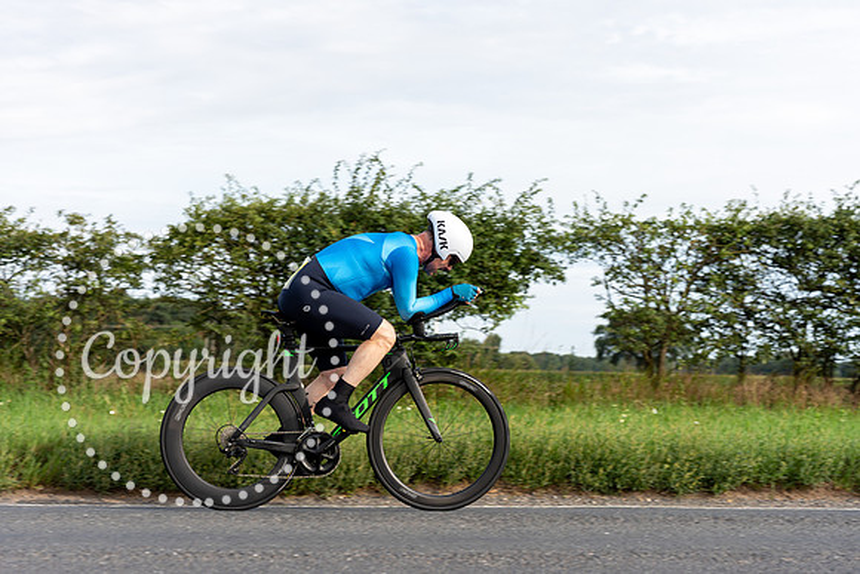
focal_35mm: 64
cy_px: 287
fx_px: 1528
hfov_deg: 31.4
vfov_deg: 21.3
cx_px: 430
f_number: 4.5
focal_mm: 62
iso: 160
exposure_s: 1/640
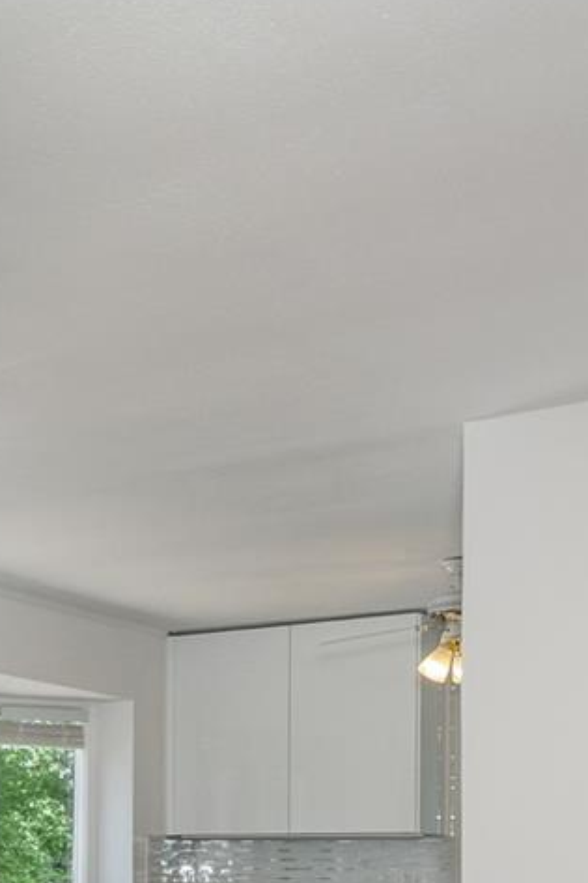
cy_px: 922
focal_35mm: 65
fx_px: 1594
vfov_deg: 28.6
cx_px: -416
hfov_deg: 17.6
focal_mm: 15
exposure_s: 1/60
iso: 320
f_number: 7.1
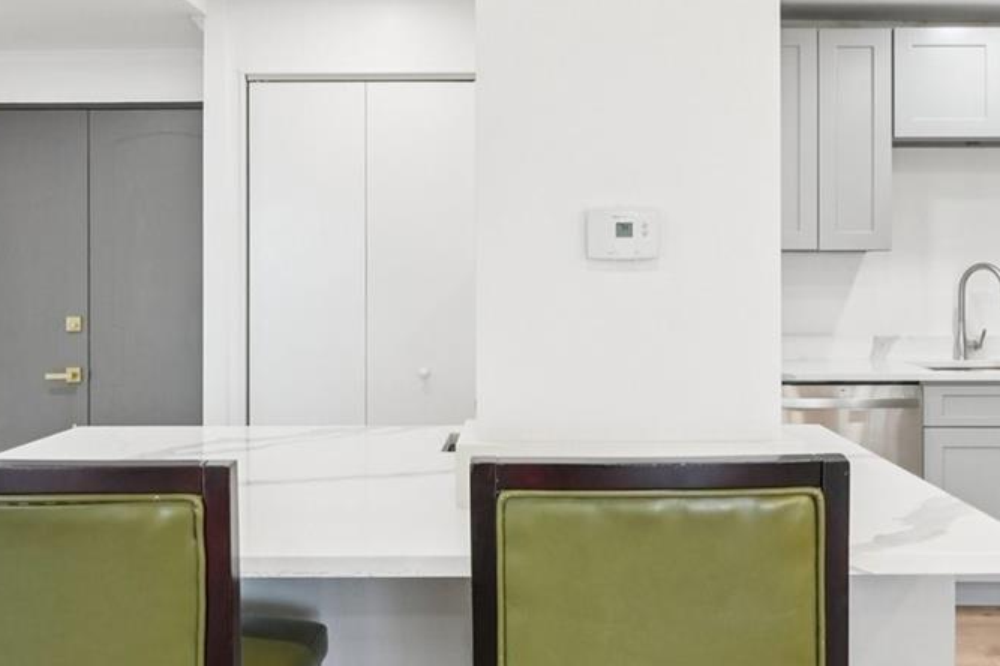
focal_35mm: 36
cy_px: 267
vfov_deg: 36.7
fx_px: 999
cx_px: 532
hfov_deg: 53.1
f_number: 8
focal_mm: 10
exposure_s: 1/30
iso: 800
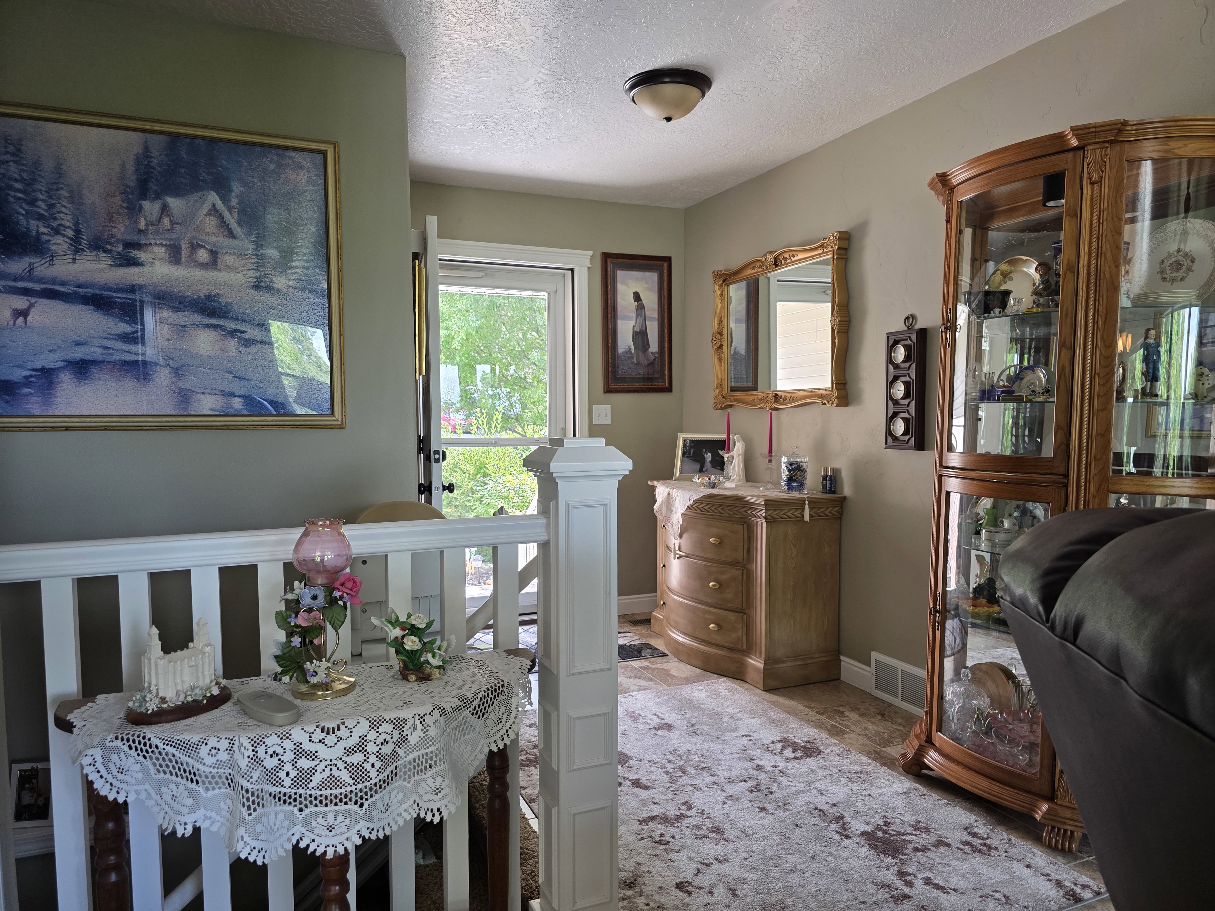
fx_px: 807
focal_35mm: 23
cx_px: 608
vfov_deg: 58.9
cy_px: 456
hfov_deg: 73.9
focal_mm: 6.3
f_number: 1.7
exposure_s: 1/180
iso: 160
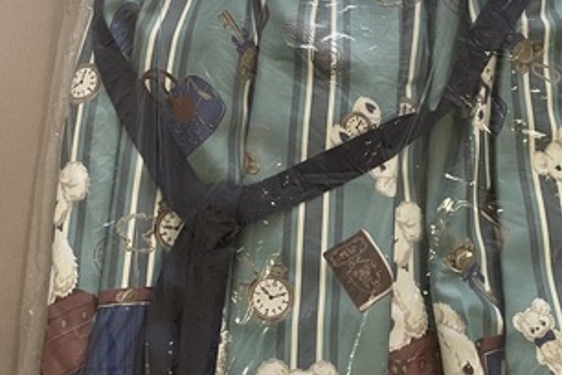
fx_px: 890
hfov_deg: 34.9
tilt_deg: -69.7
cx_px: 343
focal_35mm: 57
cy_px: 126
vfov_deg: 23.7
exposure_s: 1/50
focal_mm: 4.2
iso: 160
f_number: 1.6
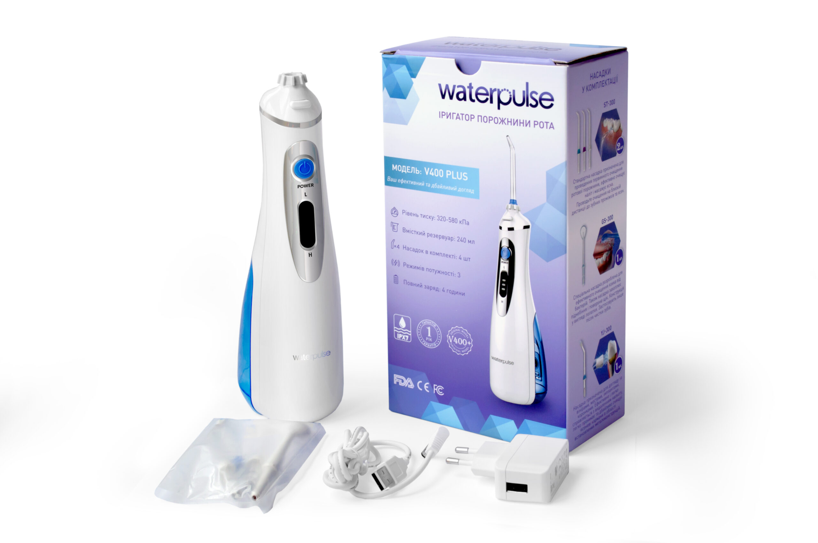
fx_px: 1362
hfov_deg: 33.4
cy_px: 272
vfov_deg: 22.6
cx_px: 409
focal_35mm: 60
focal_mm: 40
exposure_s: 1/200
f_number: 7.1
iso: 200
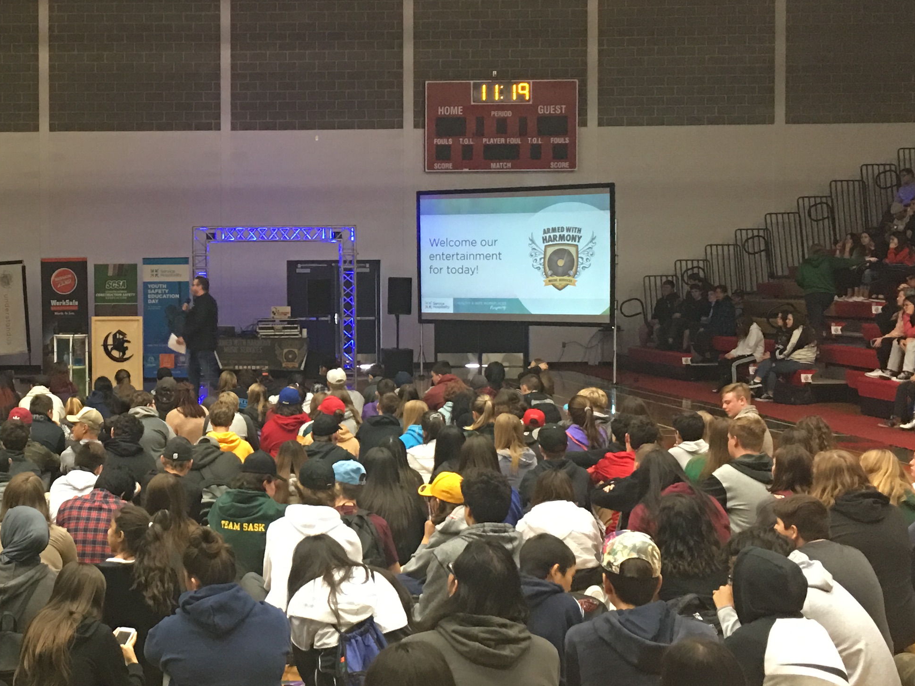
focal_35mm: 60
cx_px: 159
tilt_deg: -0.3
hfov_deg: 31.2
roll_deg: -0.8
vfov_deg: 24.4
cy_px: 315
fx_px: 1586
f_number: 2.2
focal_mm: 4.15
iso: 80
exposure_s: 1/15
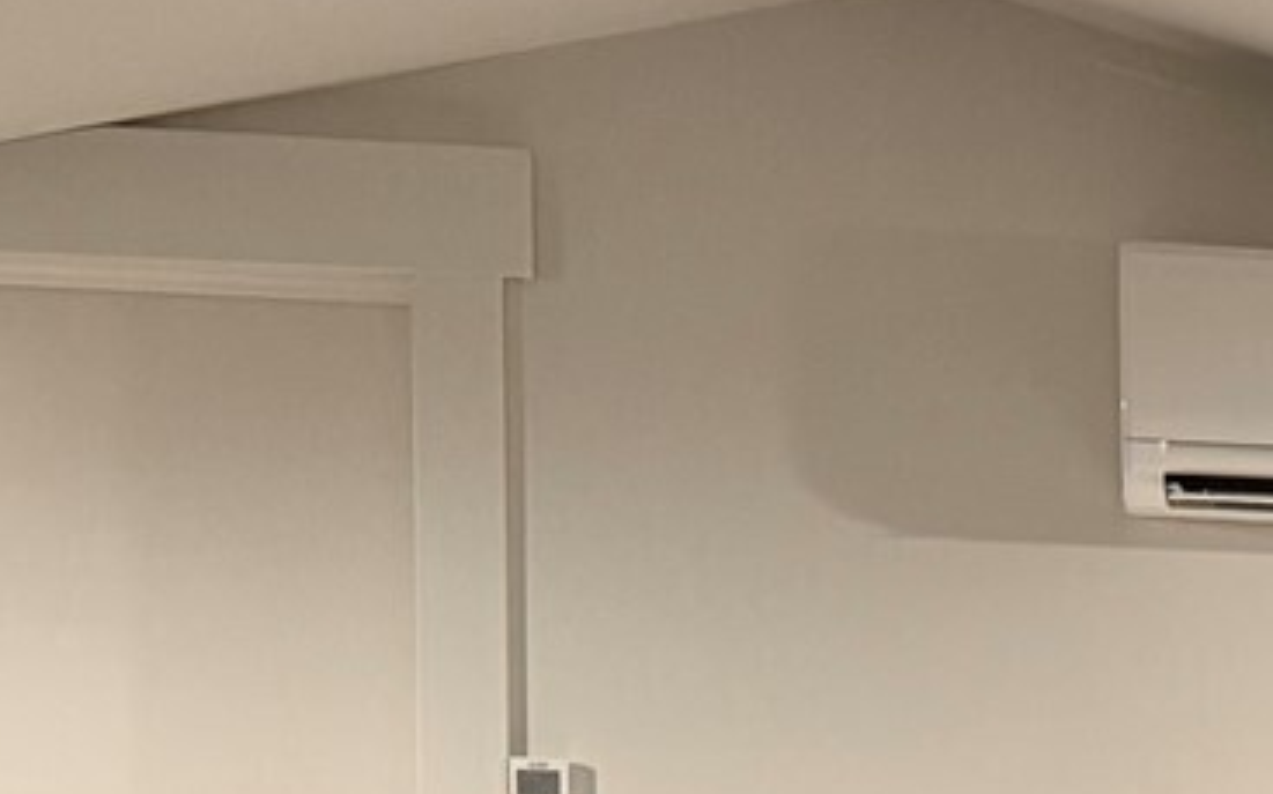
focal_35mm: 111
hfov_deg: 16.5
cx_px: 2109
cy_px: 1089
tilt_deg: -6.0
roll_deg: -0.7
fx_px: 3849
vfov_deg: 11.4
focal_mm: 6.76
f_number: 1.78
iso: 400
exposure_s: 1/60
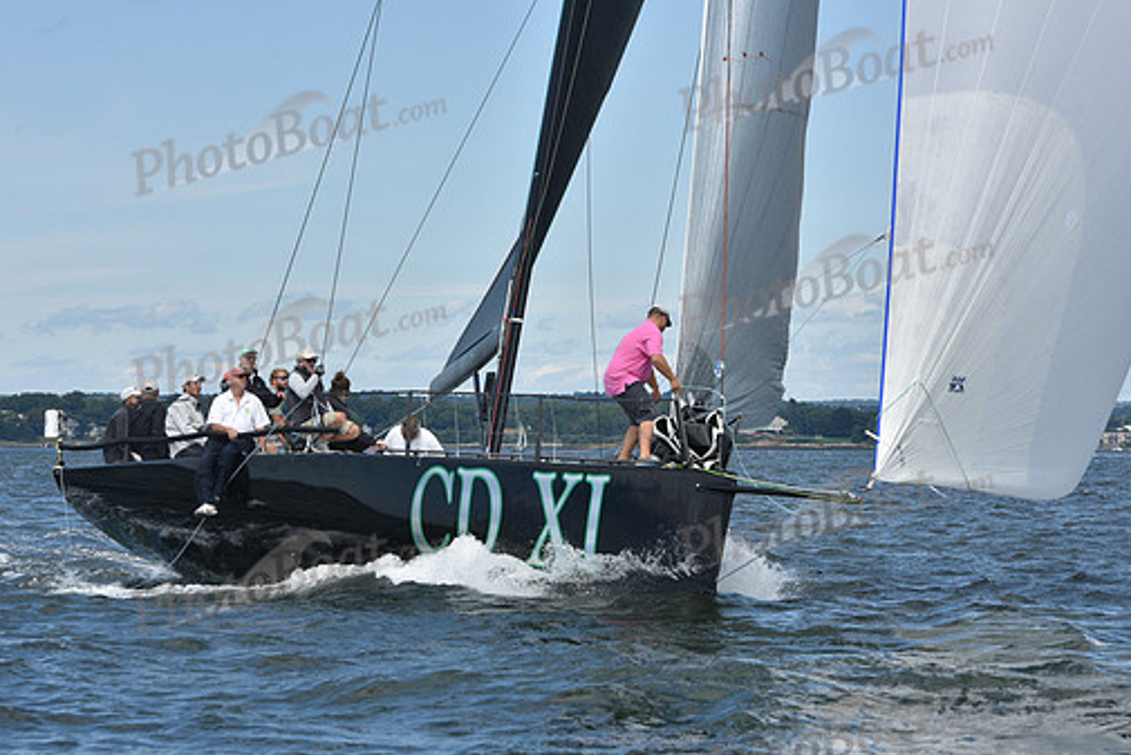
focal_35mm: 140
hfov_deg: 14.6
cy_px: 429
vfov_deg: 9.8
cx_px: 564
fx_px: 4399
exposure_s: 1/1000
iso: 320
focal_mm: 122
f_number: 9
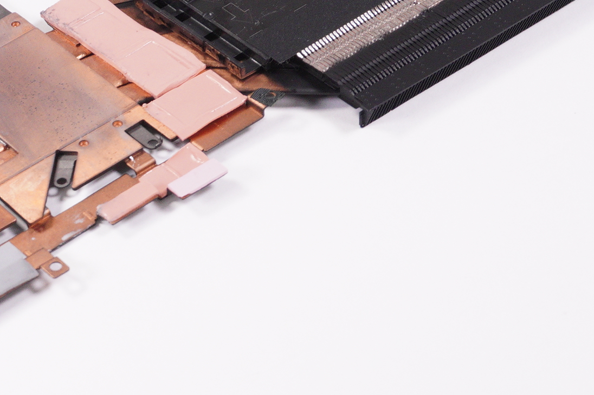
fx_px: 1764
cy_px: 228
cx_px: -179
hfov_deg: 17.9
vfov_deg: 12.8
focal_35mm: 107
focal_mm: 26
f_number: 9
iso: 800
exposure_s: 1/250
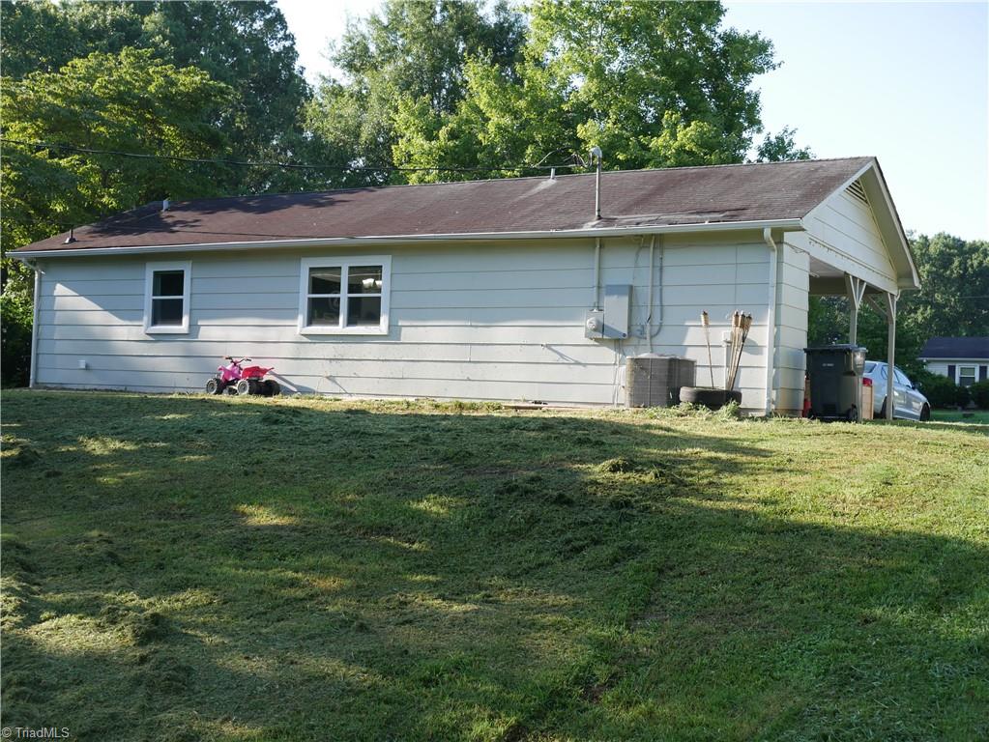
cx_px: 494
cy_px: 371
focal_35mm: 44
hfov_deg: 42.9
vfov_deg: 32.9
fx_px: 1258
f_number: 6.3
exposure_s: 1/160
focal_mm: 22
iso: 200
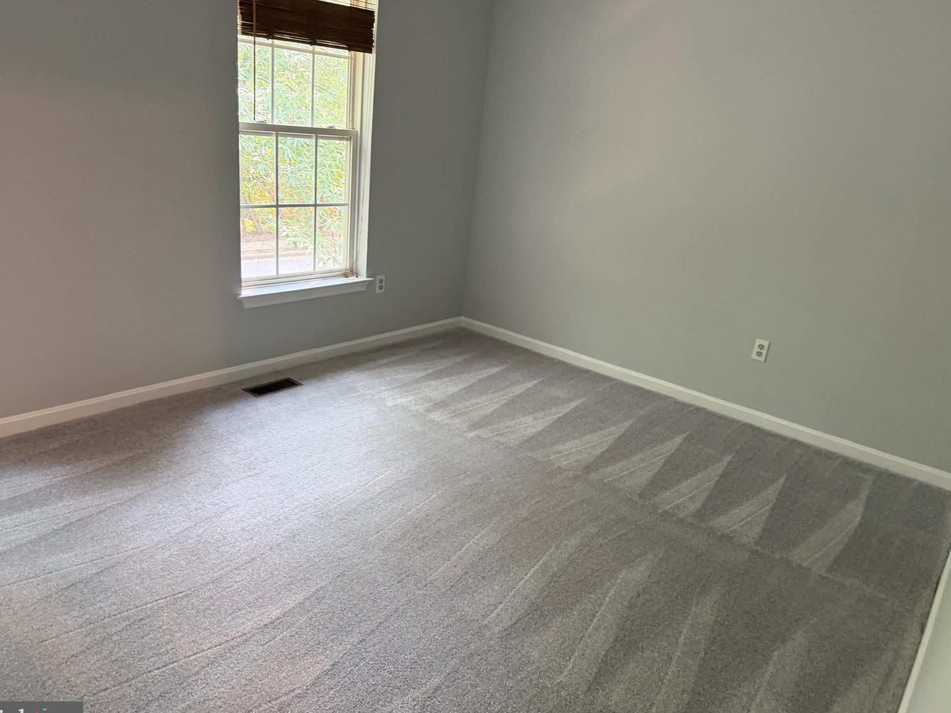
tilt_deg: -21.0
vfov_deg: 54.9
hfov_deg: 69.4
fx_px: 687
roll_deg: -6.6
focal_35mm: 25
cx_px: 458
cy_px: 370
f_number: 1.78
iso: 320
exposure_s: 1/60
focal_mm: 6.76
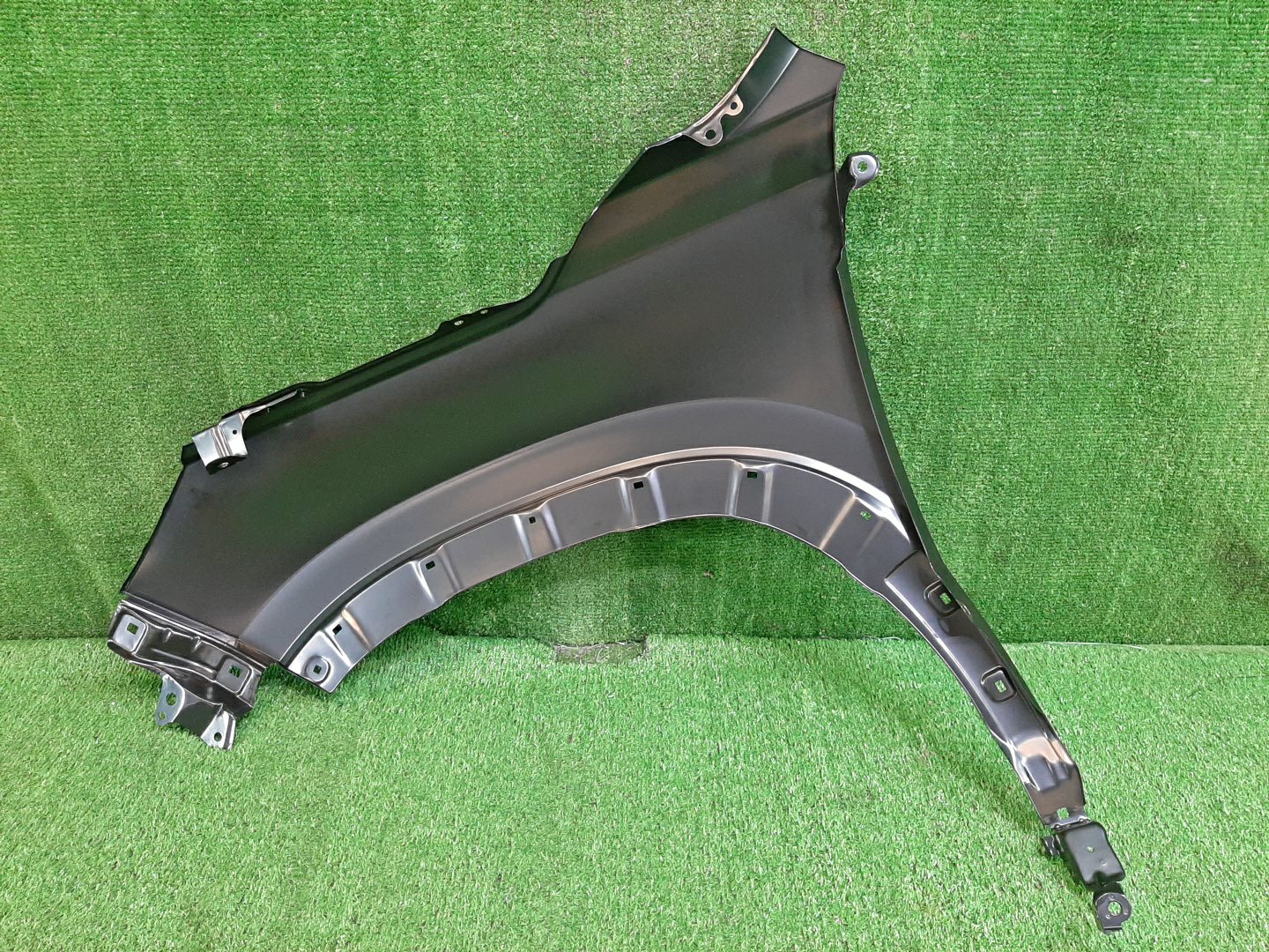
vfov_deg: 53.1
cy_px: 476
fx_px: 953
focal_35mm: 26
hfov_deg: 67.3
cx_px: 634
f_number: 1.7
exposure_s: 1/50
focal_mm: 3.93
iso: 210
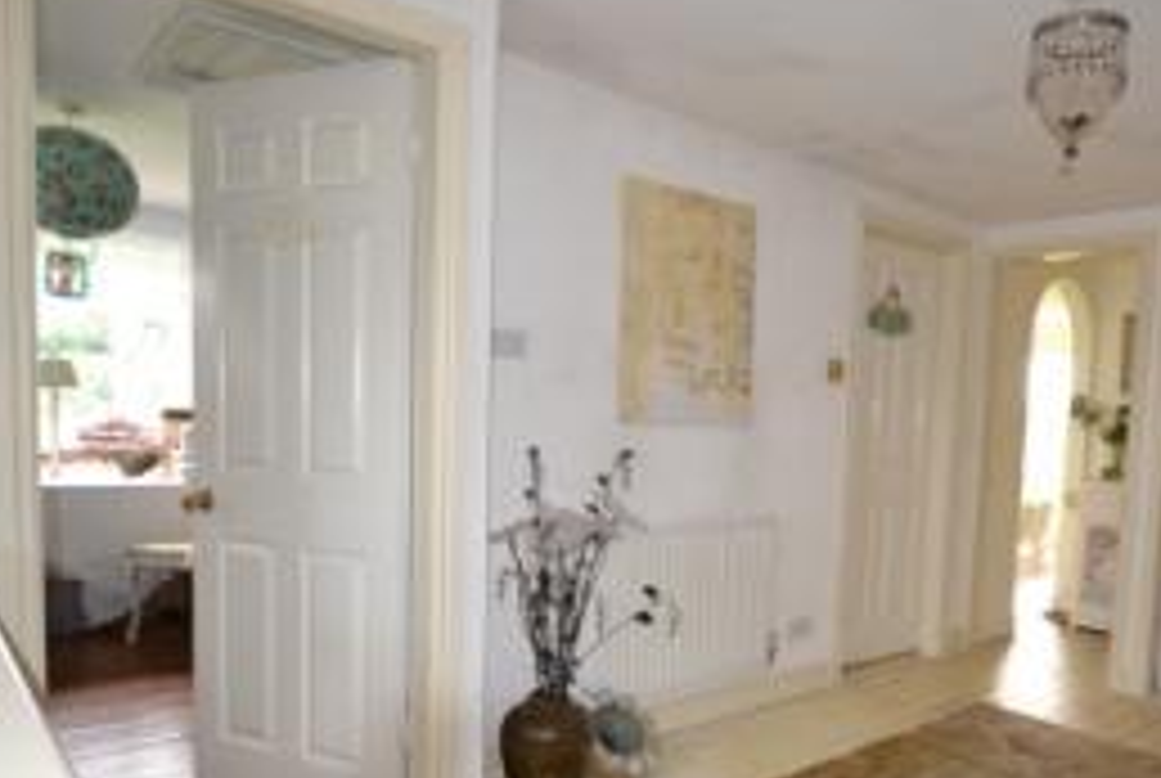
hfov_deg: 67.7
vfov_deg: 49.5
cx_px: 756
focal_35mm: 26
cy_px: 461
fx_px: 840
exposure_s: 1/60
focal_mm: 10
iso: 1250
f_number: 4
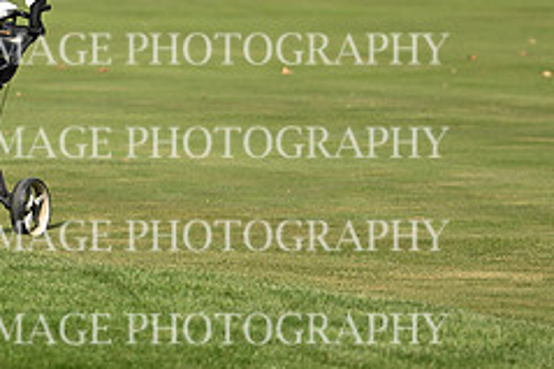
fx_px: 22421
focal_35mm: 1458
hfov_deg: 1.4
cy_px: 2
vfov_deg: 0.9
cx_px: 114
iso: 320
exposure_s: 1/2500
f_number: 4.5
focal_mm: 400
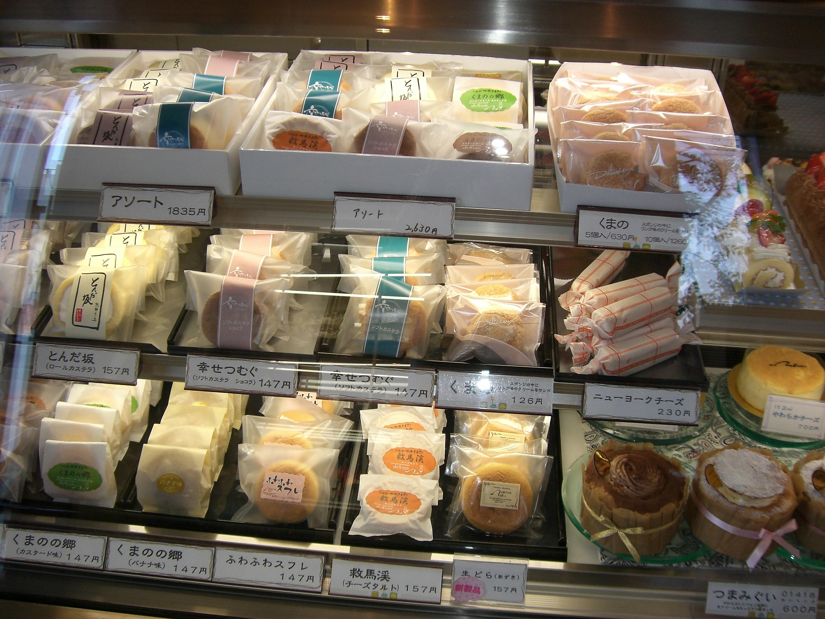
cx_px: 412
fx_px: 906
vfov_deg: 37.7
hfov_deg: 49.0
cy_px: 310
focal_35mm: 38
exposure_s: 1/125
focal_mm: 6.2
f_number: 2.7
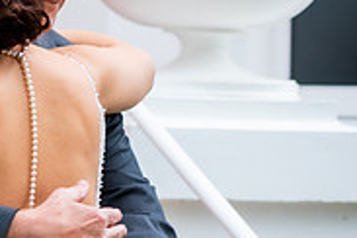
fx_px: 3034
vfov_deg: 4.5
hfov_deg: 6.7
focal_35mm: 306
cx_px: -27
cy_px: 104
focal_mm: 85
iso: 320
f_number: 6.3
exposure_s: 1/320
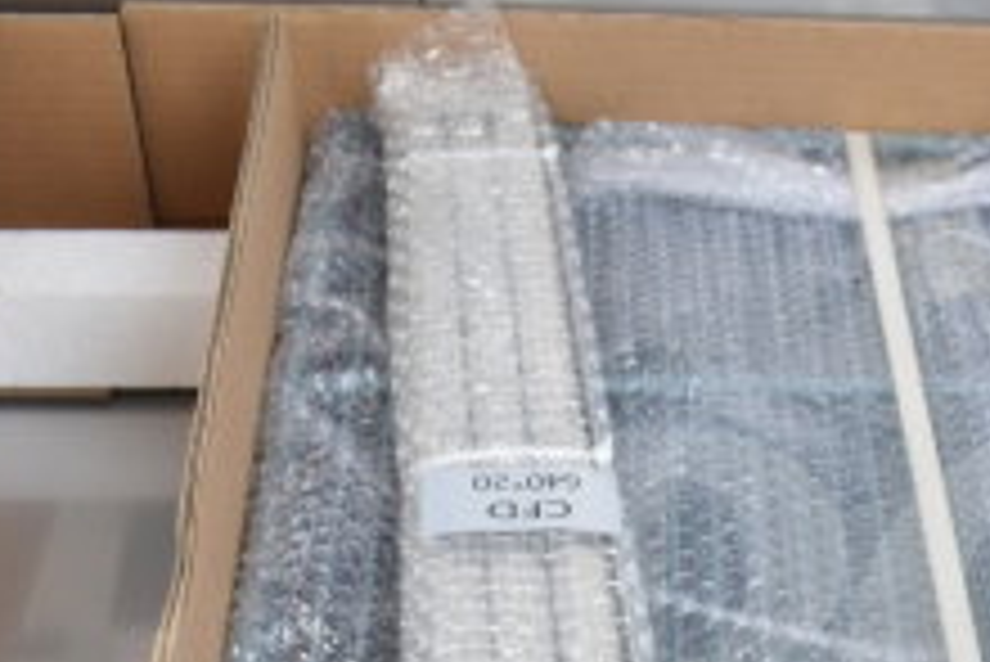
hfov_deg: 25.8
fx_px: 2064
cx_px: 958
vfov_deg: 17.4
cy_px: 786
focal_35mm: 75
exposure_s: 1/30
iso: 400
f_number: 3.5
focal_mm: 18
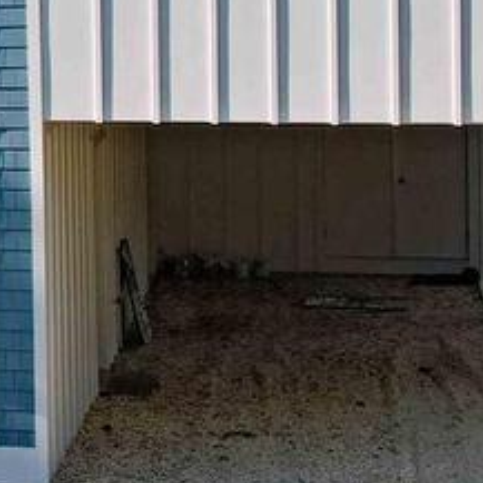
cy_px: -13
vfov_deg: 13.8
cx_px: -367
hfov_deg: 12.9
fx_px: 1957
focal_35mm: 124
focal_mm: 8.38
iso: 100
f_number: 2.8
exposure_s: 1/1000
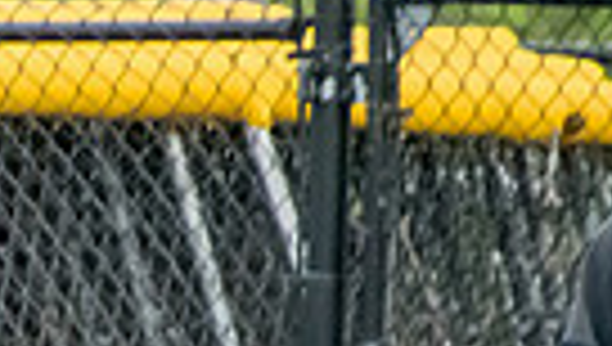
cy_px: 510
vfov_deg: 0.5
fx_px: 43510
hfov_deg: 0.8
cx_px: -202
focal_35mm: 2677
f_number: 6.3
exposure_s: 1/2000
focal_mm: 400
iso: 4000
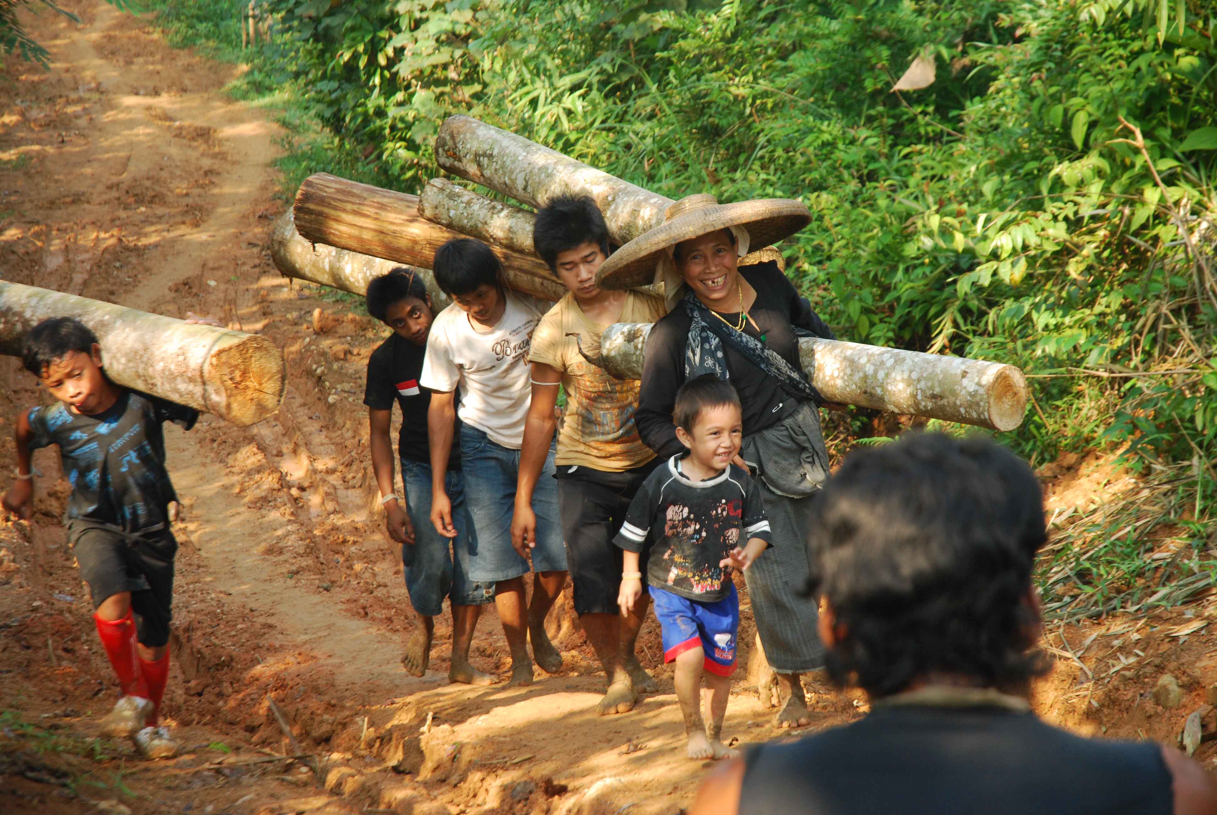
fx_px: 3554
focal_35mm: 105
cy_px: 408
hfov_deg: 19.4
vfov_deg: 13.1
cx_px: 608
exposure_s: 1/250
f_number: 4.5
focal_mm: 70
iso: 400
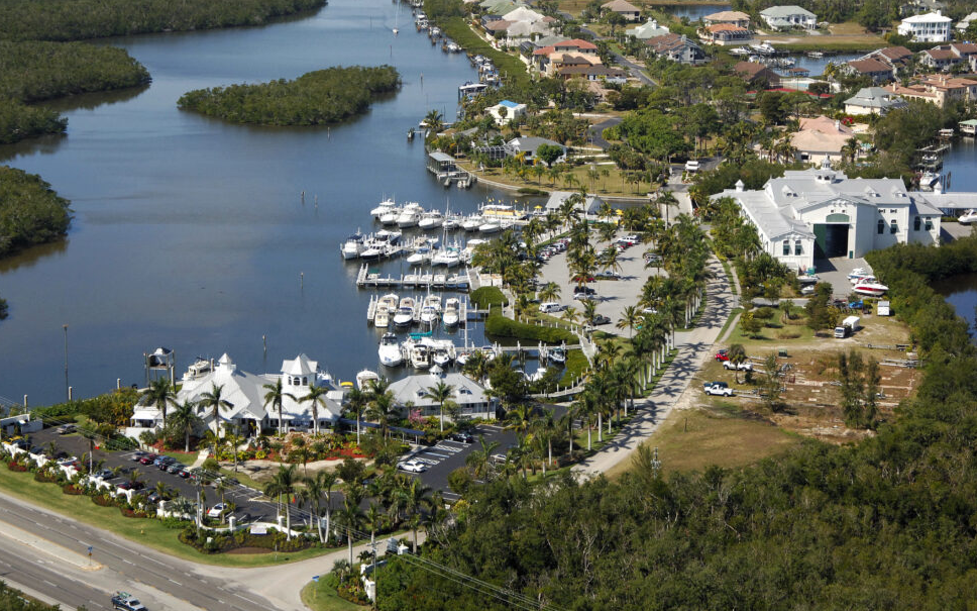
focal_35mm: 84
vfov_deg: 15.5
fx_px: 2237
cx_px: 464
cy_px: 285
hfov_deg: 24.6
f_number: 8.5
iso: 400
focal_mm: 52
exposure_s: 1/1000
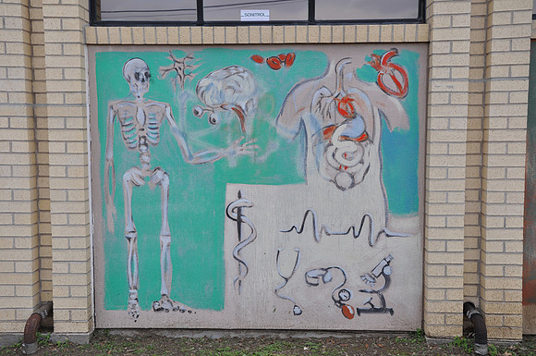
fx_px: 624
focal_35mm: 42
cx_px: 268
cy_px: 178
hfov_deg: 46.5
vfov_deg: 31.8
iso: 200
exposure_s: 1/250
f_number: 8
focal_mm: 28
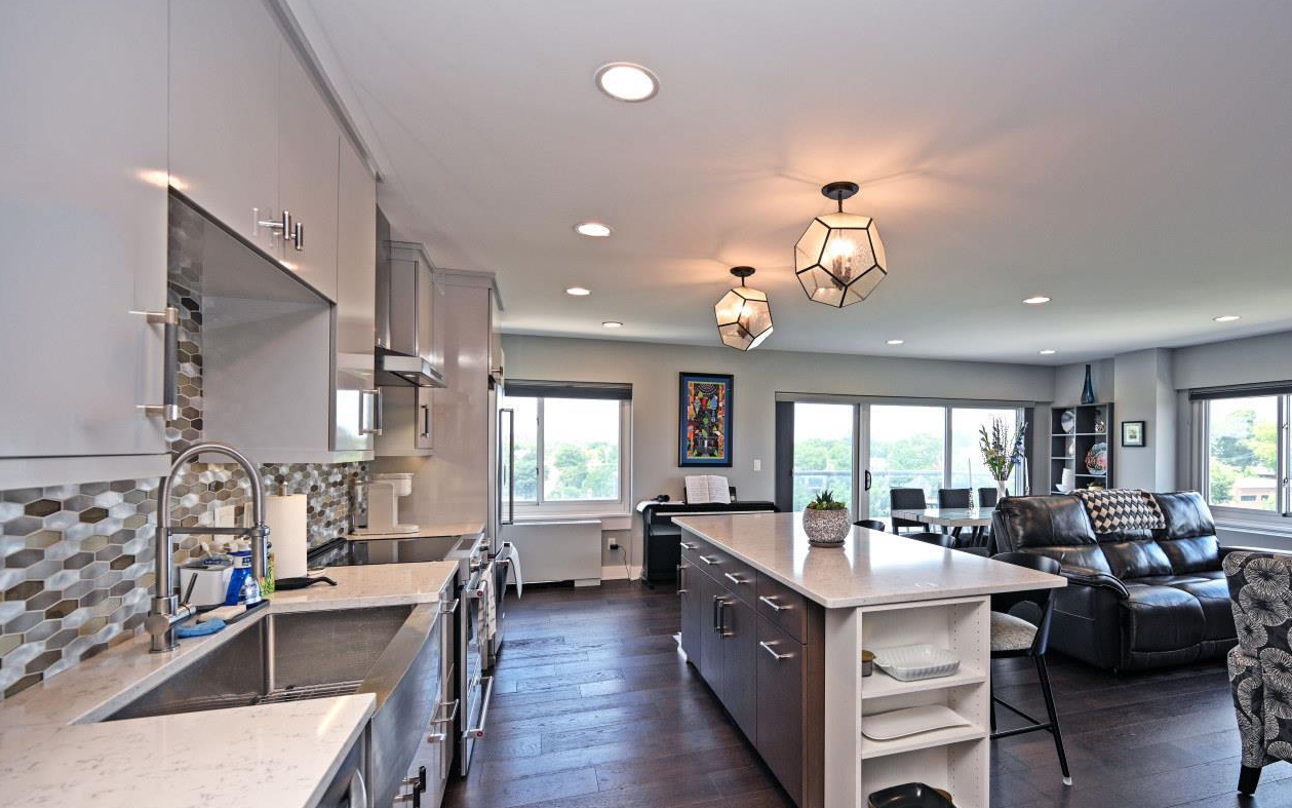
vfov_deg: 67.8
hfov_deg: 93.8
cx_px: 731
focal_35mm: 17
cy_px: 450
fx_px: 599
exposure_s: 1/80
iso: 200
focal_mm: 14
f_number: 4.5
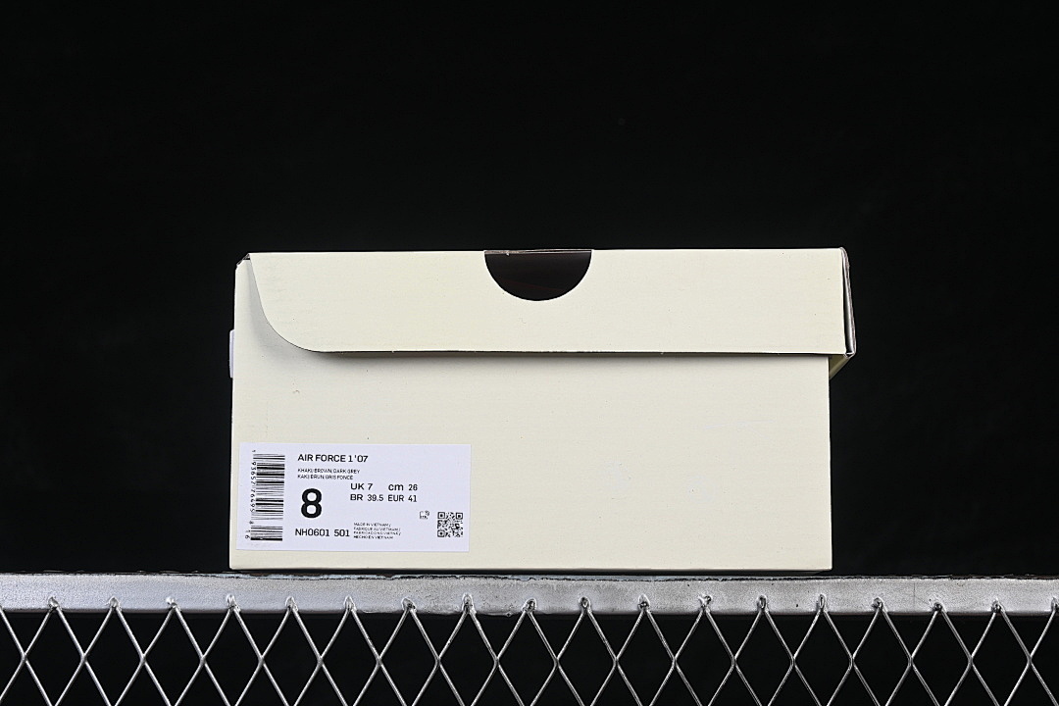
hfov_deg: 27.0
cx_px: 530
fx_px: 2206
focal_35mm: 75
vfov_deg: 18.2
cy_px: 353
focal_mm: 50
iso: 160
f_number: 8
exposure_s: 1/60
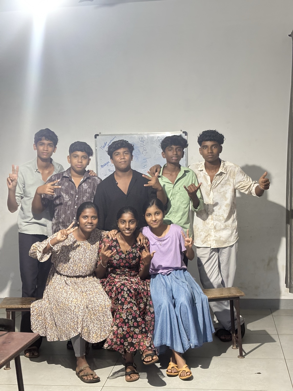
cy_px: 196
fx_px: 587
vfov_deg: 36.8
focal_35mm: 52
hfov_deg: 28.0
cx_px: 146
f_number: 1.6
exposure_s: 1/17
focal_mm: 5.96
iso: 640
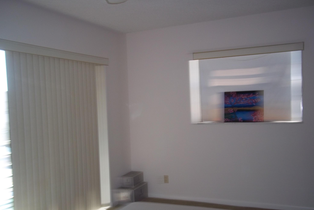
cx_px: 155
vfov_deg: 35.0
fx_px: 331
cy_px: 119
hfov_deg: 50.7
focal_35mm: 38
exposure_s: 1/30
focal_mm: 6.5
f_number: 3.1
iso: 80
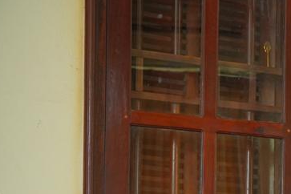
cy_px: 305
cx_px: 471
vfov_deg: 11.8
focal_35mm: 111
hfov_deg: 16.4
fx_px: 894
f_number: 2.8
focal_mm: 33.5
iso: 1600
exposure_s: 1/125
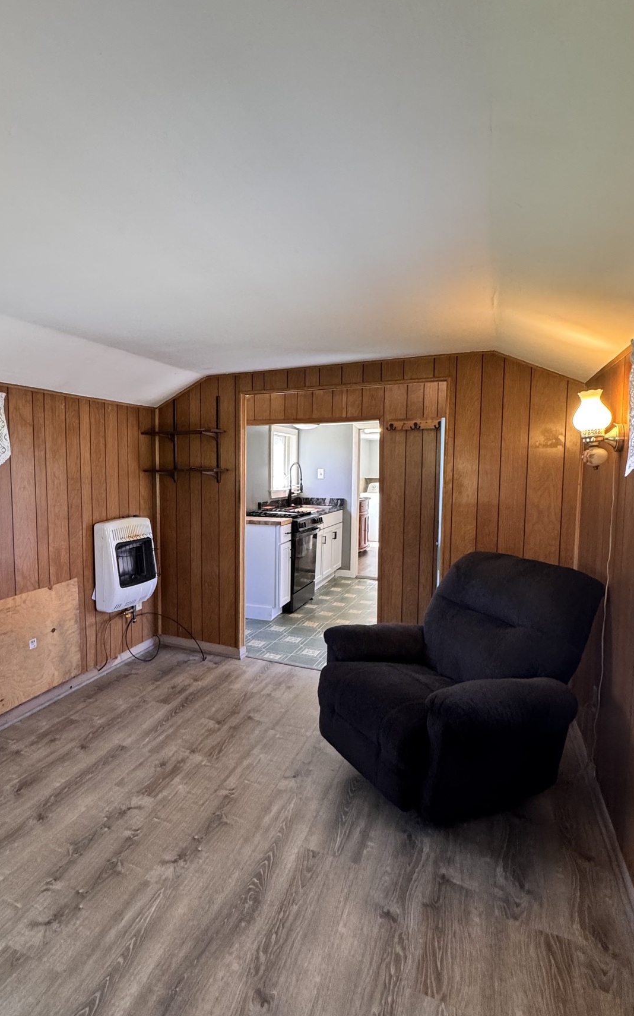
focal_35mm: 20
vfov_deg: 85.1
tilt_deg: -4.6
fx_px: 553
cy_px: 509
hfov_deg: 58.6
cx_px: 226
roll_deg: -0.2
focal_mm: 2.22
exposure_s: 1/60
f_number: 2.2
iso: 320
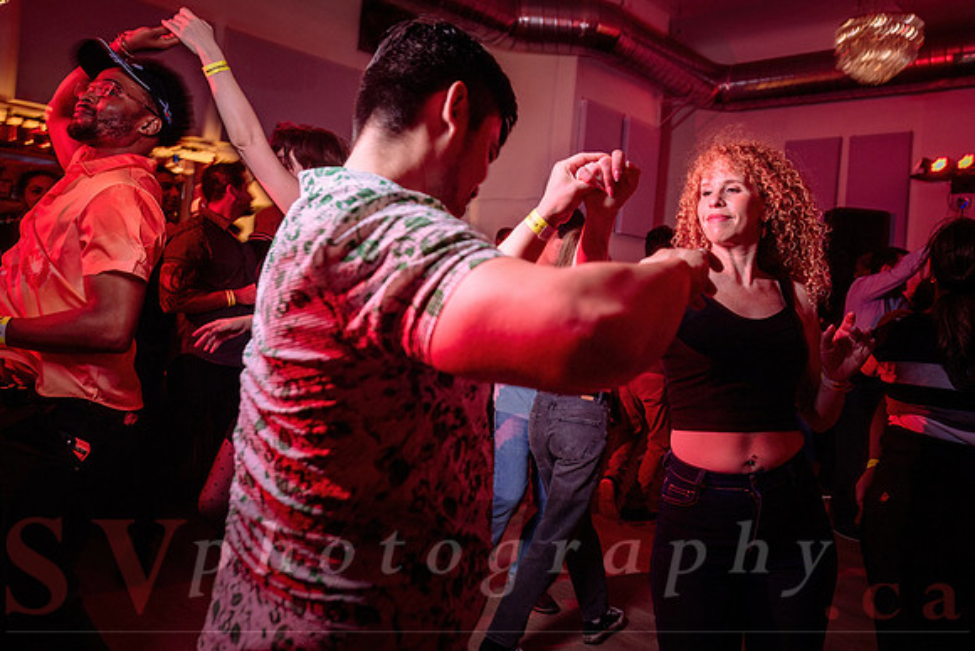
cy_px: 280
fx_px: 740
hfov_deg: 66.4
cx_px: 555
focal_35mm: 27
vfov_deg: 47.3
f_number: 3.5
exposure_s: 1/30
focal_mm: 24
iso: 800
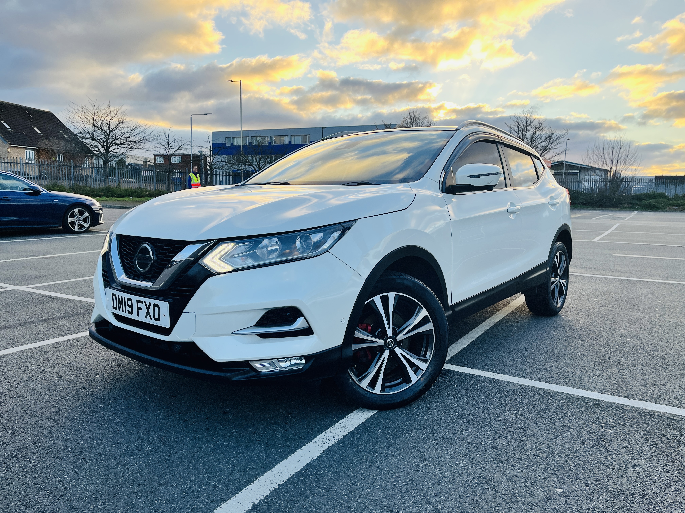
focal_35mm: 26
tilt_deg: -6.8
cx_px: 342
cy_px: 256
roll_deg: -1.1
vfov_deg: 53.1
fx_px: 515
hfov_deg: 67.3
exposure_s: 1/563
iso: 50
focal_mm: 5.1
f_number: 1.6
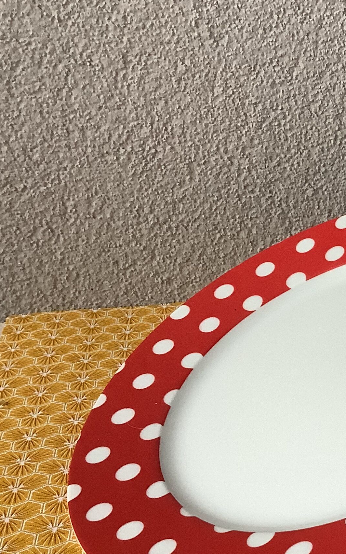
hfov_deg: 19.0
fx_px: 950
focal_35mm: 63
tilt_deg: -23.8
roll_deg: +0.8
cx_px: 456
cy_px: 298
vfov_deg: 32.5
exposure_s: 1/60
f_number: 2.4
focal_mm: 3.3
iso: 125
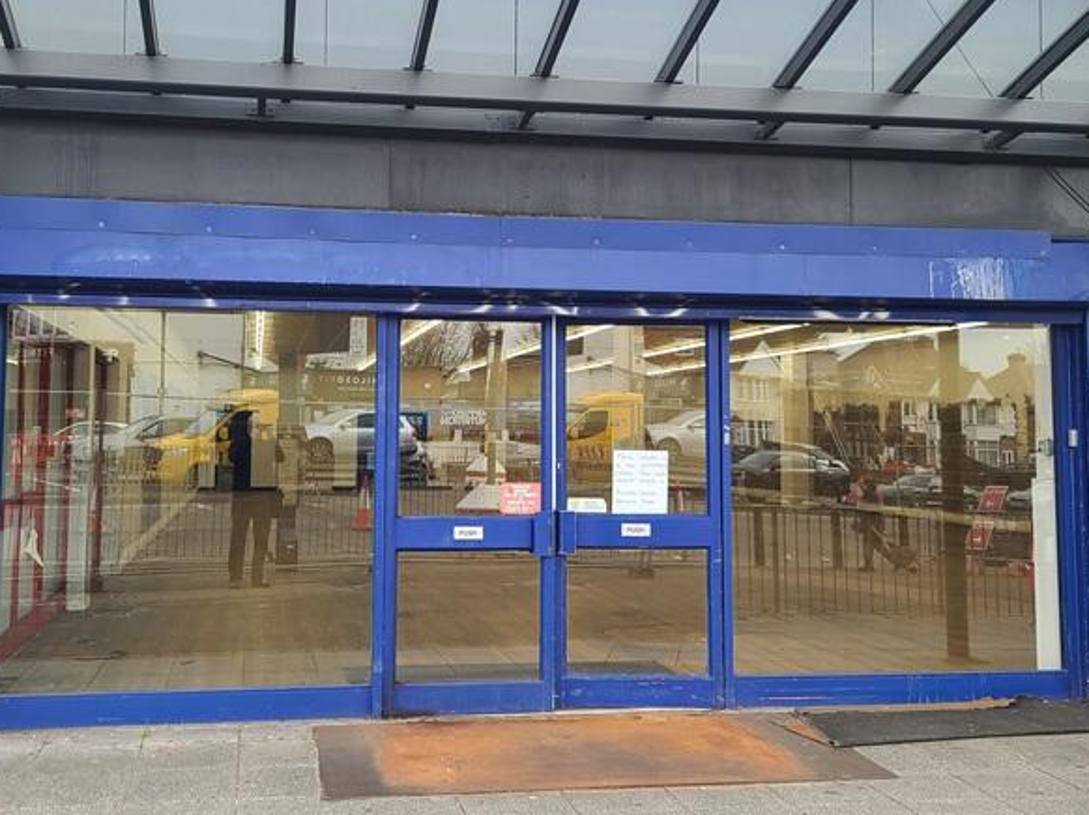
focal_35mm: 44
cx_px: 515
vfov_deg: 32.7
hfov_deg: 42.9
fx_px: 1384
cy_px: 322
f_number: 1.8
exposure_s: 1/120
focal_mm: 7
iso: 20
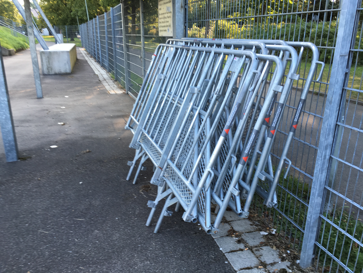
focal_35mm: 29
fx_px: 304
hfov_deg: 61.7
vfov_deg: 48.2
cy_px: 136
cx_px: 182
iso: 32
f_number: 2.2
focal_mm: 4.15
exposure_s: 1/100
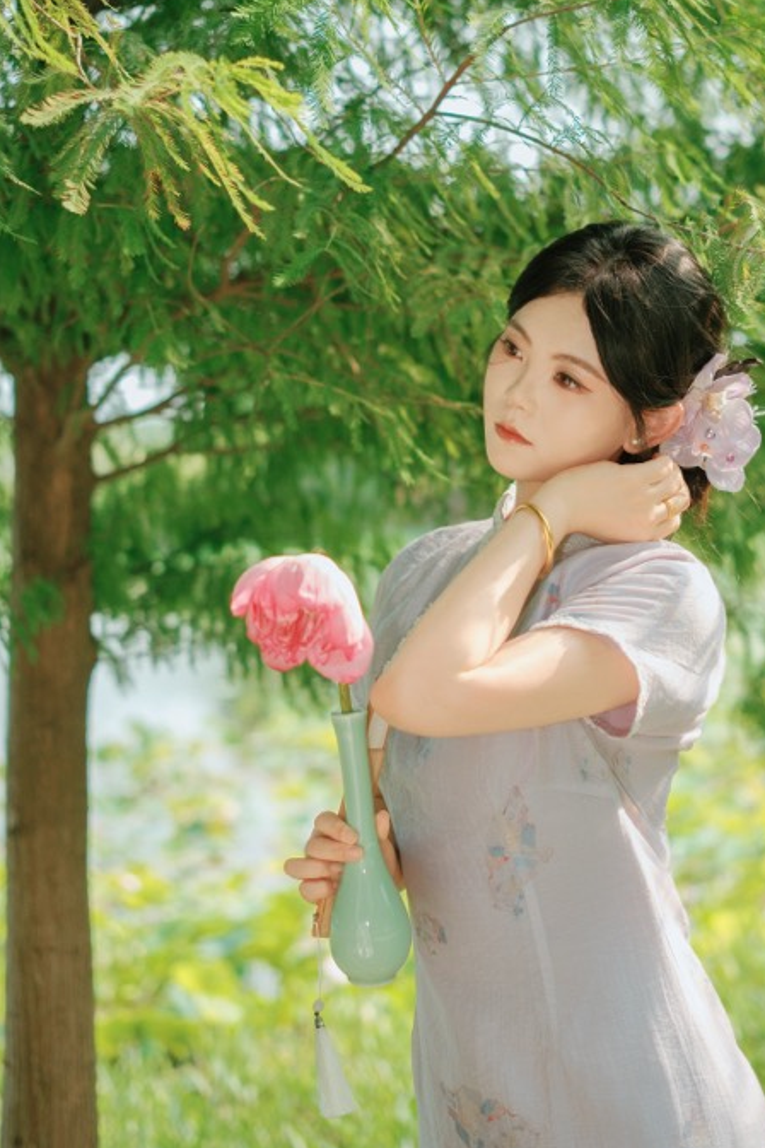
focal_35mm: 67
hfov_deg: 20.3
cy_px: 468
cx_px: 482
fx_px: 2135
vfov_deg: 30.0
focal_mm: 33
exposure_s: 1/1900
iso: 400
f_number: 1.8
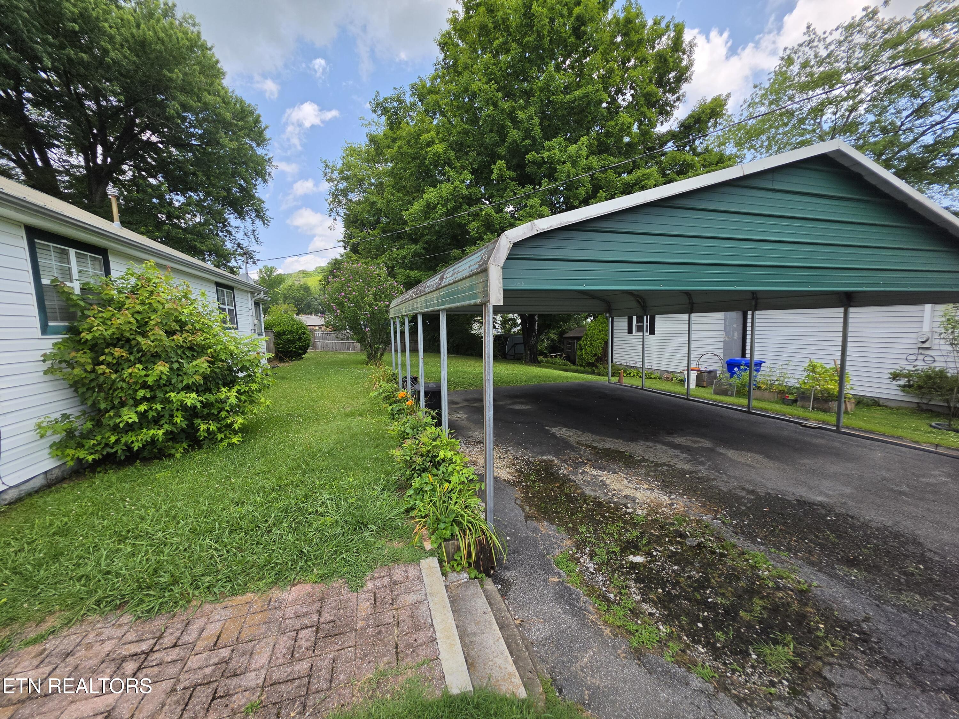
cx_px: 480
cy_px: 360
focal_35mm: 13
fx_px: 360
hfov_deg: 106.2
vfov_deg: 89.9
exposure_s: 1/1212
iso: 32
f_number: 1.9
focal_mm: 2.2
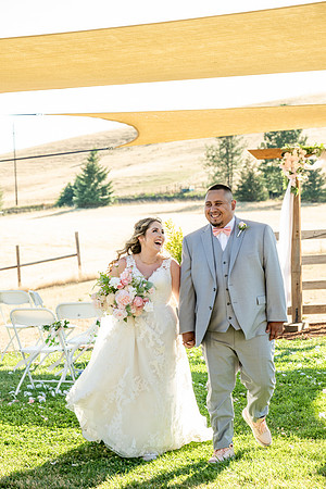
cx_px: 163
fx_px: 1426
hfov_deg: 13.0
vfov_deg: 19.5
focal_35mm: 105
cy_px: 244
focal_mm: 105
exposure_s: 1/320
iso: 640
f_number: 7.1
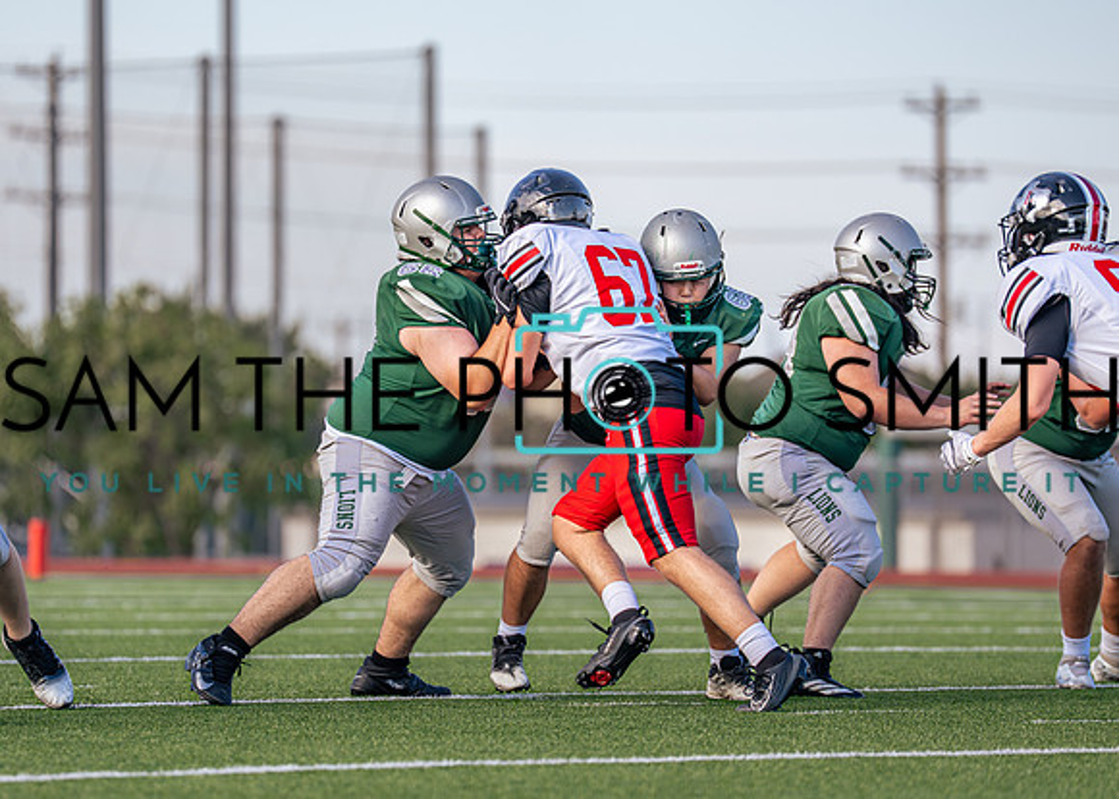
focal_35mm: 298
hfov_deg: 6.8
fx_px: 9475
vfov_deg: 4.8
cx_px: 552
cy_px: 450
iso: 250
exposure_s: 1/2500
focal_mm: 200
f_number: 2.8
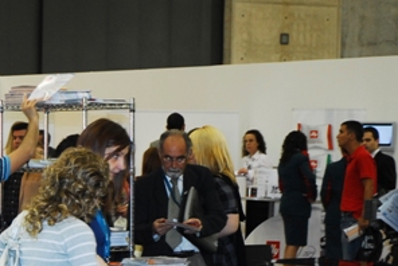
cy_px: 314
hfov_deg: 11.9
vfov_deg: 8.0
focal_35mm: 171
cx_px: 8
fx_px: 1892
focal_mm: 44
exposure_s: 1/40
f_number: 4.2
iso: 400
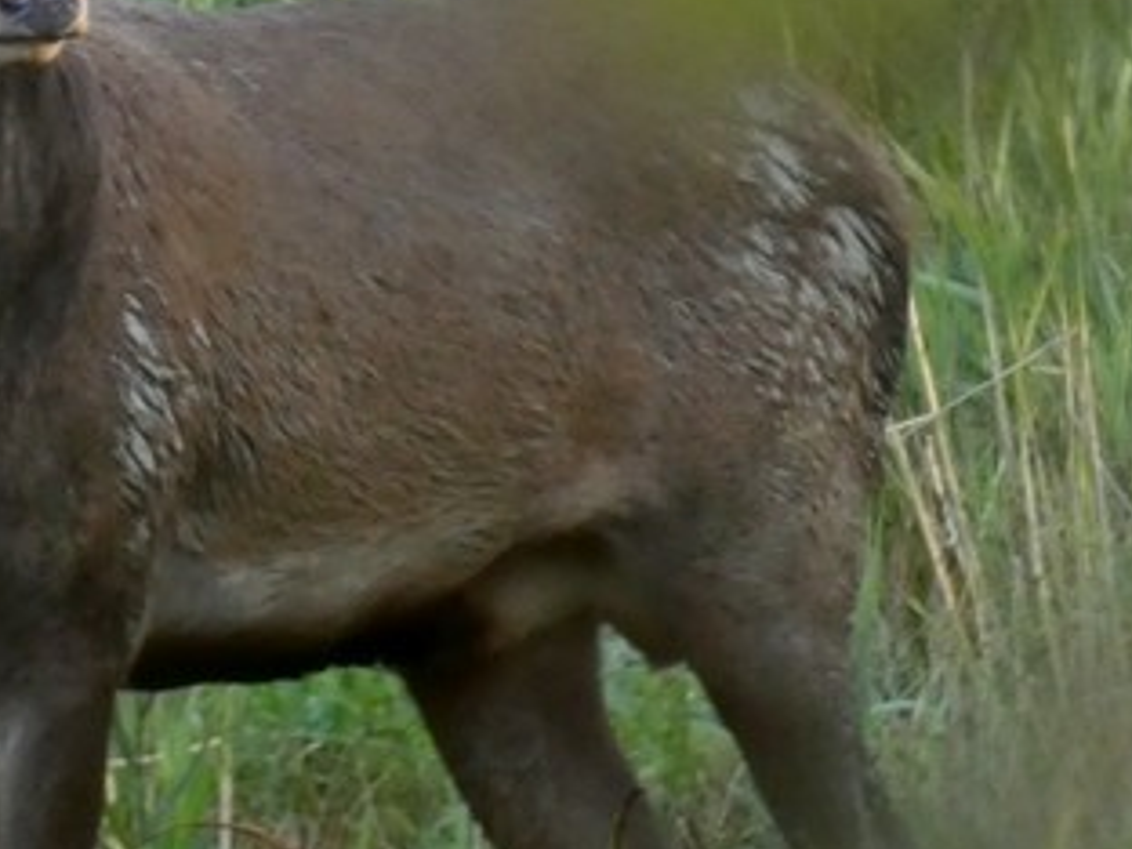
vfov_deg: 0.6
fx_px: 83520
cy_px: 58
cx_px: -29
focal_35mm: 2554
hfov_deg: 0.8
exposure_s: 1/100
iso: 320
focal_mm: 139.4
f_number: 5.6
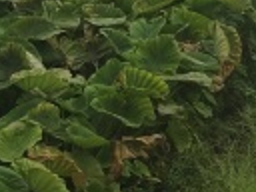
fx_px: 1065
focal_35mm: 144
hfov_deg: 11.8
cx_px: 566
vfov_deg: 9.3
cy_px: -264
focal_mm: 5.56
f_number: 1.88
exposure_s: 1/2273
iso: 50
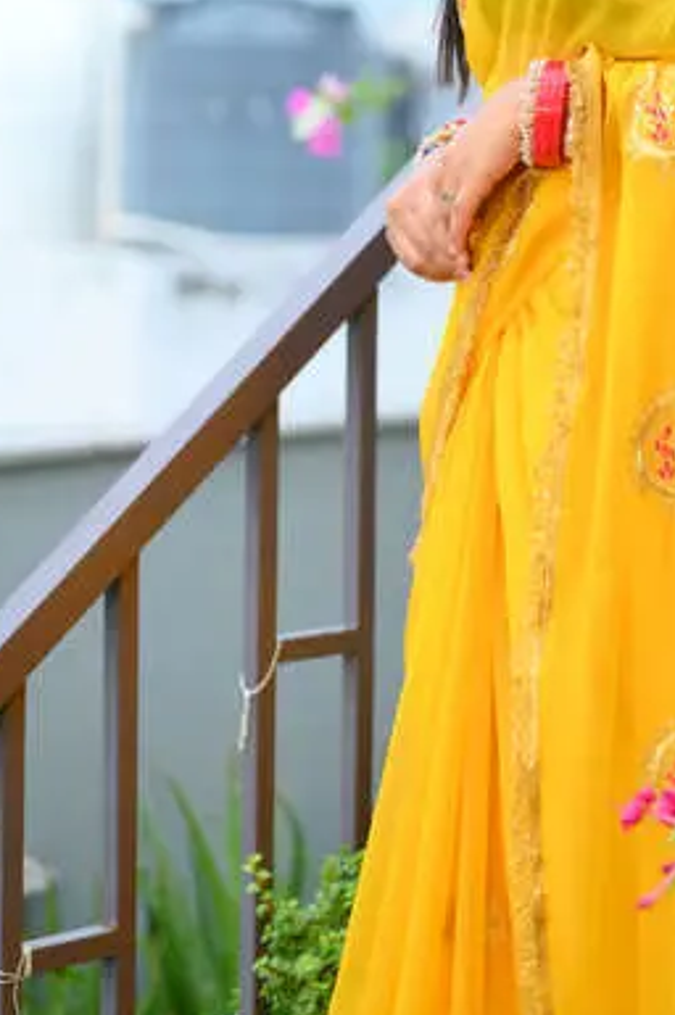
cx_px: 620
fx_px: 2930
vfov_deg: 19.5
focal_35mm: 104
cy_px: 272
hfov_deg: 13.0
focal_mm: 50
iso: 400
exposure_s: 1/200
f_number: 2.2
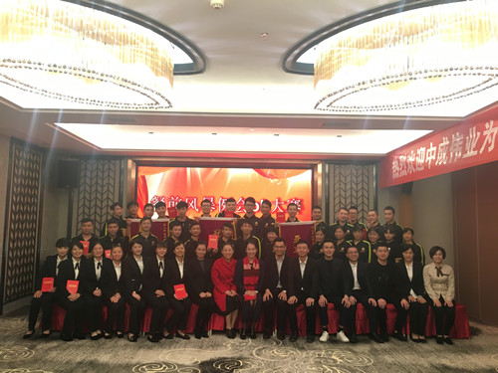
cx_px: 249
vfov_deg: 48.2
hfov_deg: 61.7
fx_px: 417
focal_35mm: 29
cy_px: 186
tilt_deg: +5.1
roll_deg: -1.2
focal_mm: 4.15
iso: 100
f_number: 2.2
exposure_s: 1/33
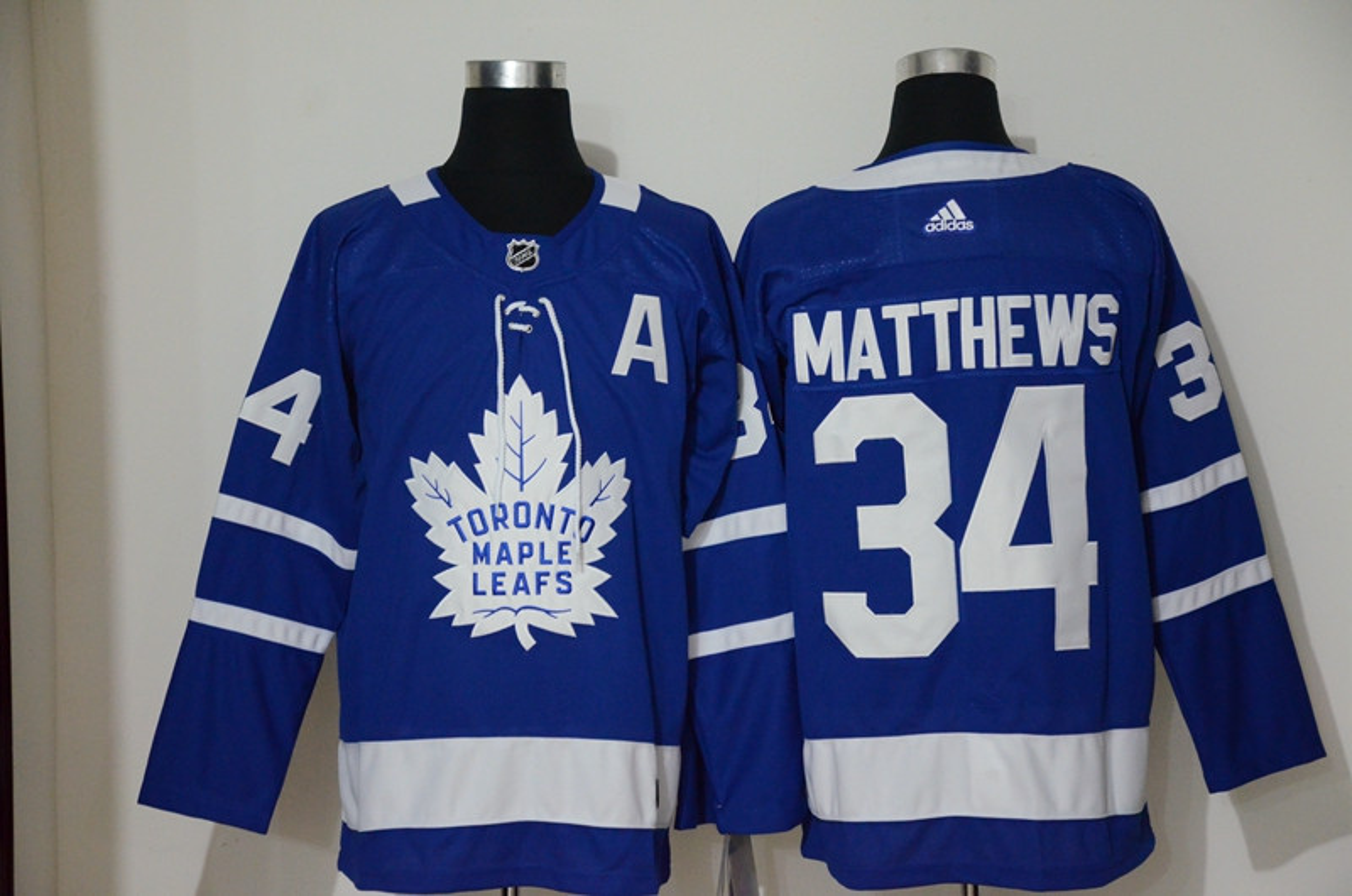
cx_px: 676
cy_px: 448
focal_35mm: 93
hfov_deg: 22.0
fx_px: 3486
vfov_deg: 14.6
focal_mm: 62
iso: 4000
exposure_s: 1/20
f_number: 5
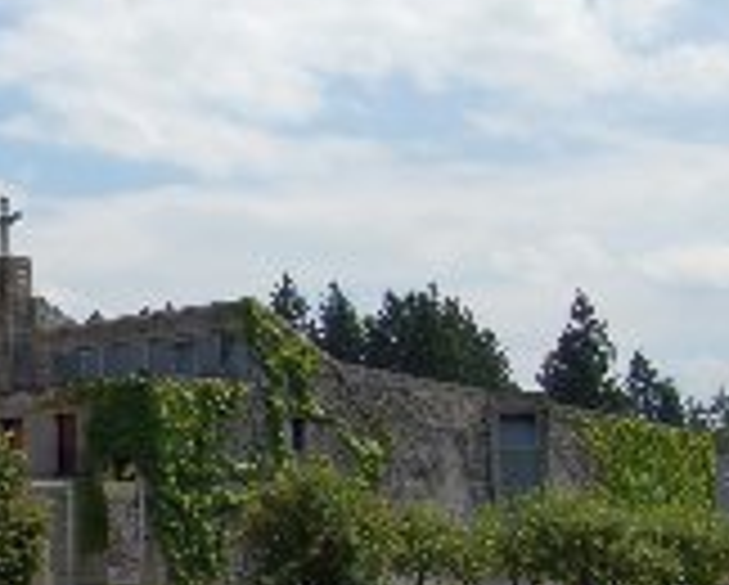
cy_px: 164
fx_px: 1929
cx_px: -187
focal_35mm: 89
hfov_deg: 19.9
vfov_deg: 17.2
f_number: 11
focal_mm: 23
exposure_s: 1/400
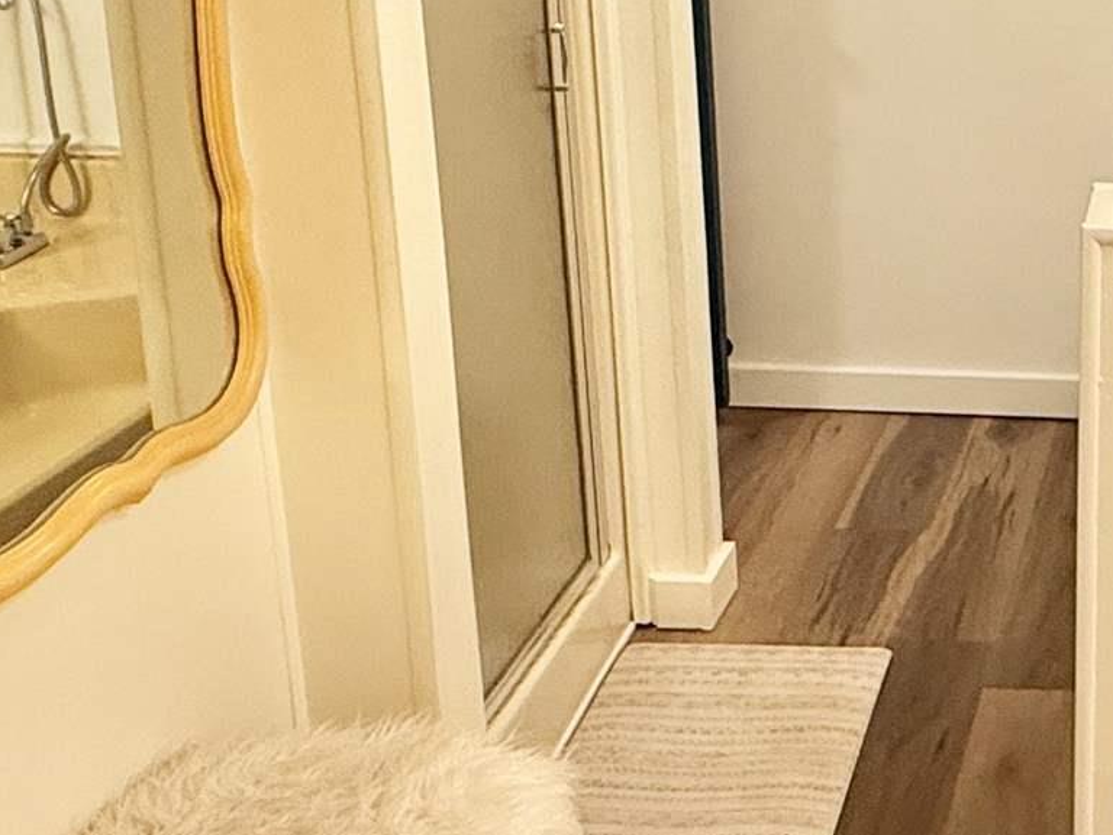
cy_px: 126
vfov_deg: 25.5
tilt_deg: -13.9
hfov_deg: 31.1
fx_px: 1801
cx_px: 1181
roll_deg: -0.6
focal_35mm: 56
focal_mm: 2.22
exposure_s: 1/120
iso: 250
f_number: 2.2
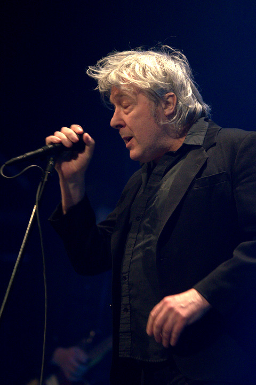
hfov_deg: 7.5
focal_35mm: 183
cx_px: 128
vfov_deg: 11.2
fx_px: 1952
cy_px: 192
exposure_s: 1/160
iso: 900
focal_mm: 122
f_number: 2.8
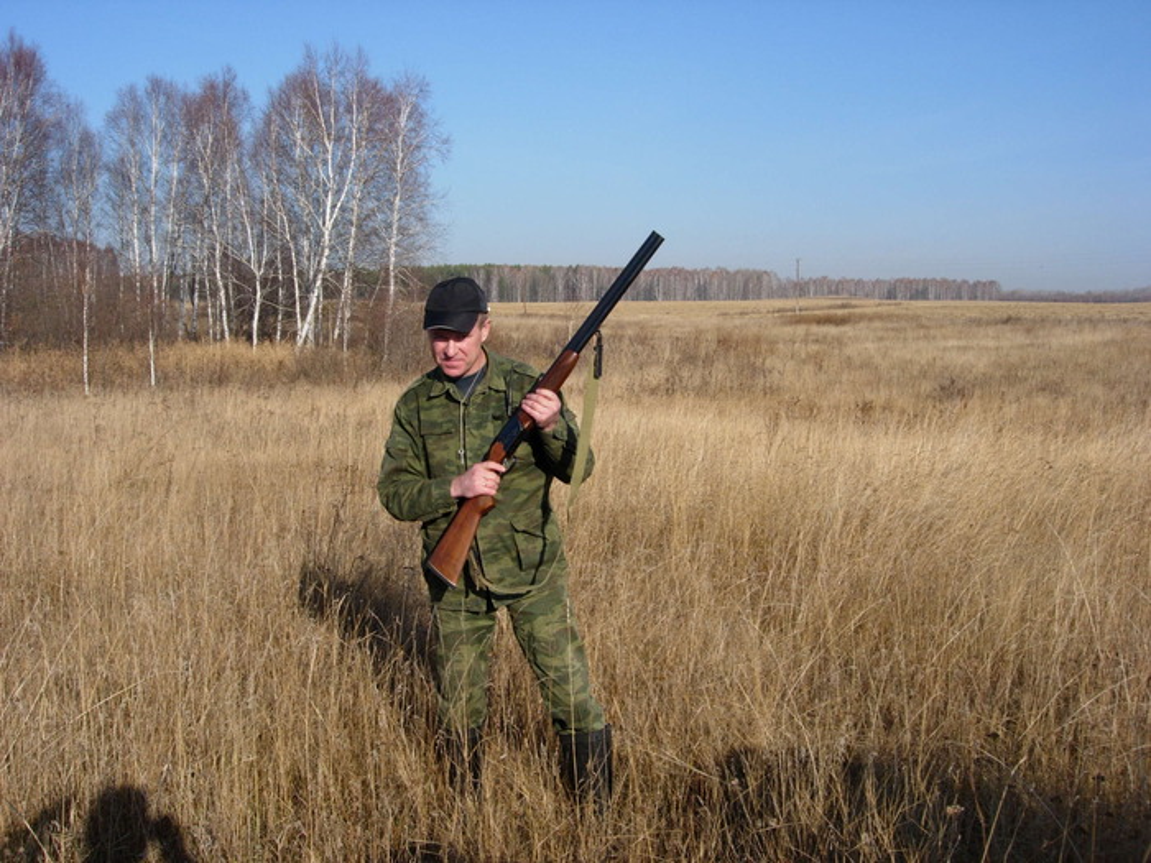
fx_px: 1264
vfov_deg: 37.7
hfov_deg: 49.0
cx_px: 576
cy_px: 432
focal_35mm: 38
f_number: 4.8
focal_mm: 7.8
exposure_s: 1/683
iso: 64
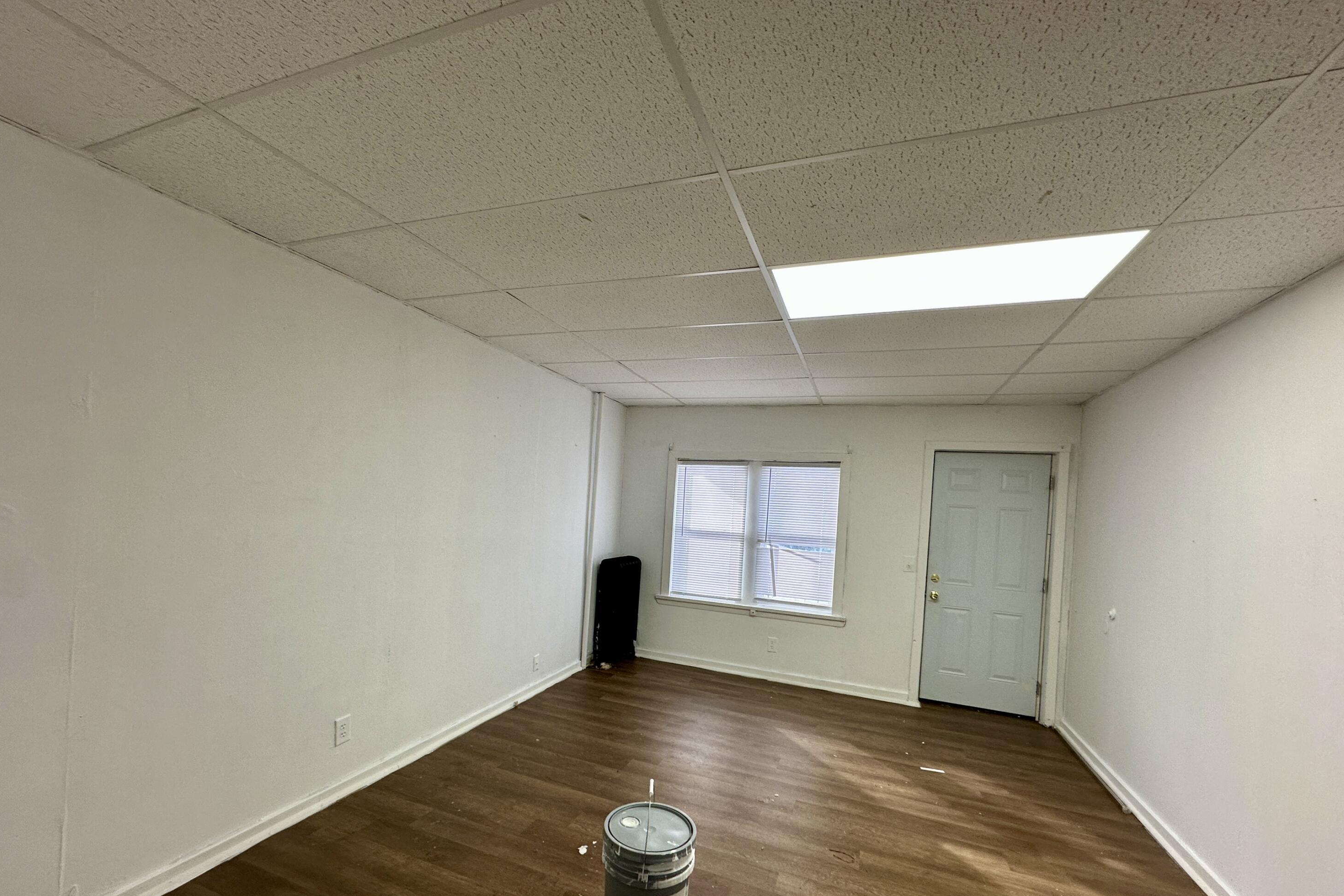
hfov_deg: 100.4
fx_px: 560
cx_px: 659
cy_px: 512
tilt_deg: +0.9
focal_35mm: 15
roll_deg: -3.2
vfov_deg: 76.9
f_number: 2.2
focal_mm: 2.22
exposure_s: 1/120
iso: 100
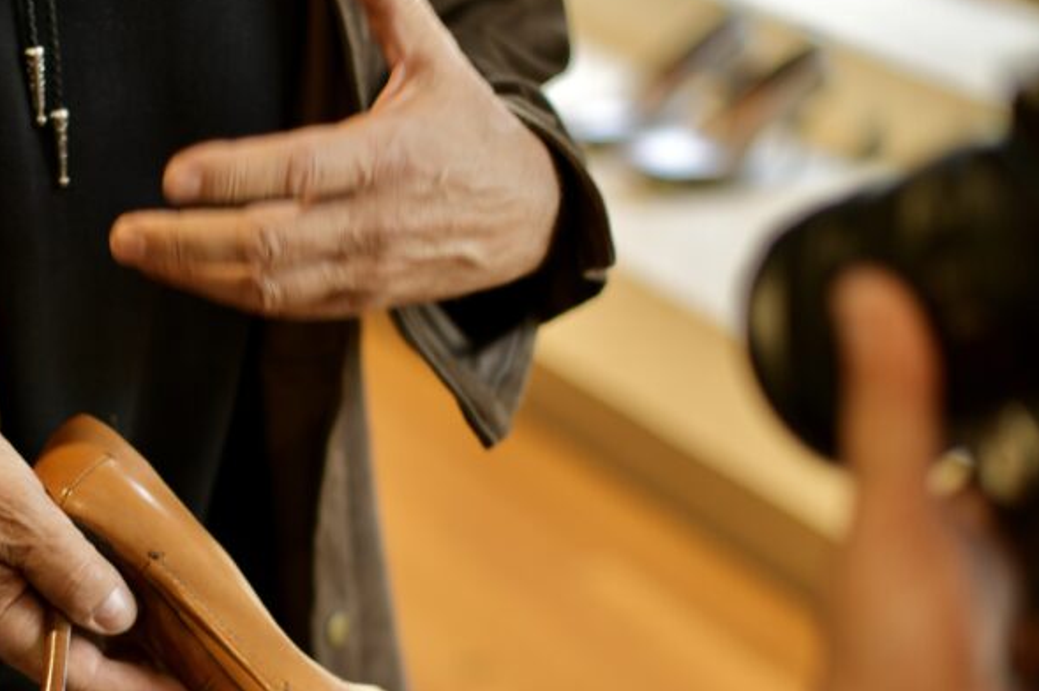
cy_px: 477
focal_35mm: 87
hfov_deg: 23.0
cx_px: 180
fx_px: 2509
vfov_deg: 15.6
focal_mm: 50
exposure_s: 1/200
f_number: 2
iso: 200
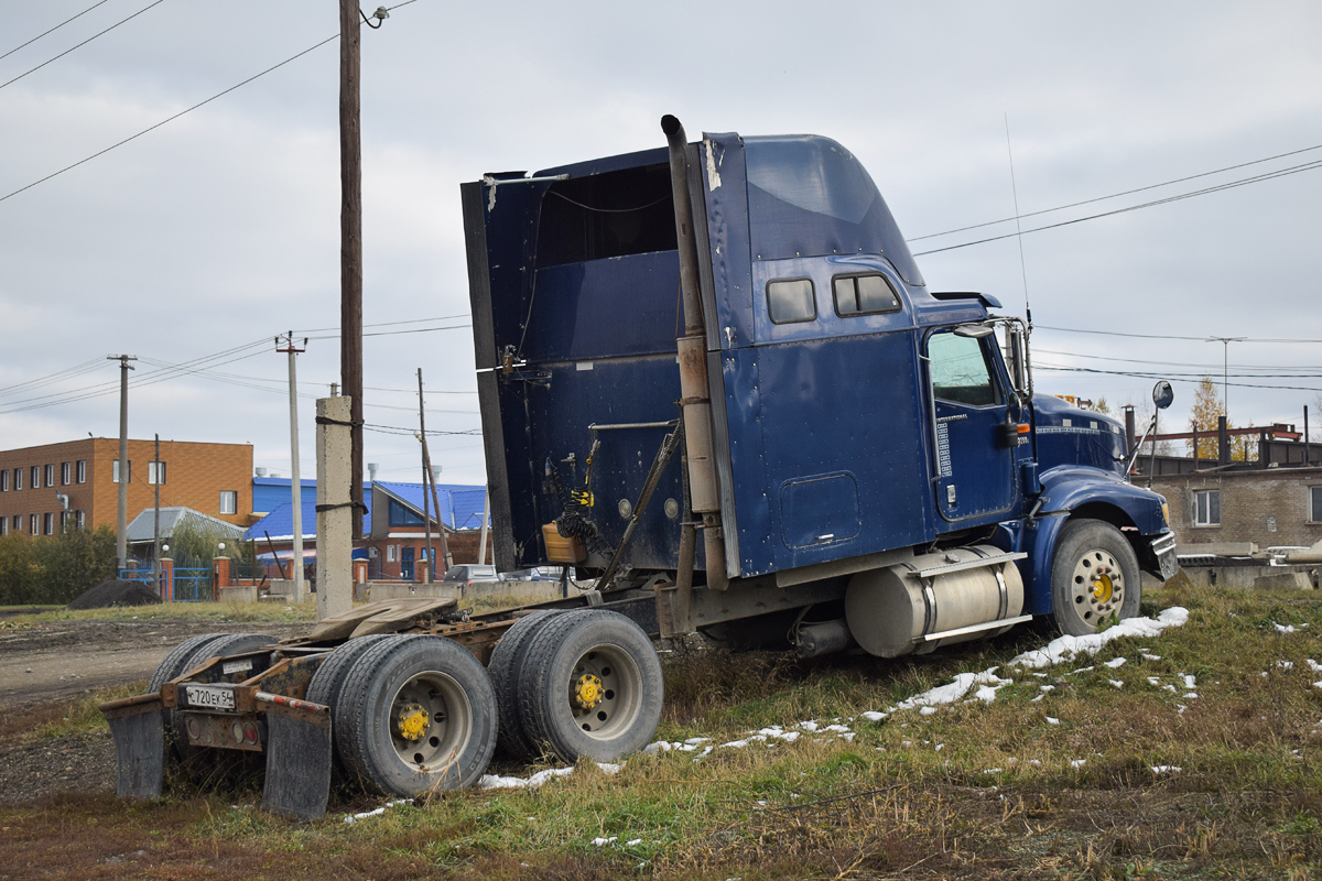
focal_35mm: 57
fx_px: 2093
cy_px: 440
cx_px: 661
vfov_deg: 23.8
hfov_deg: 35.1
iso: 400
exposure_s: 1/1600
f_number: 7.1
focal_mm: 38
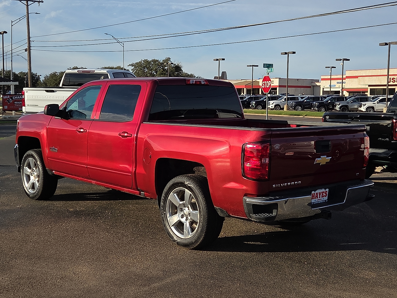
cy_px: 149
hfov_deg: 39.7
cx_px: 198
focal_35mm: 48
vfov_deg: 30.3
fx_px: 550
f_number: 1.8
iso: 77
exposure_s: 1/10000
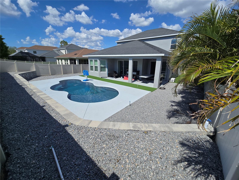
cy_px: 90
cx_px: 120
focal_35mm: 13
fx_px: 90
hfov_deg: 106.2
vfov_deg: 89.9
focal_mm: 2.2
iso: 50
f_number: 2.2
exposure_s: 1/3512
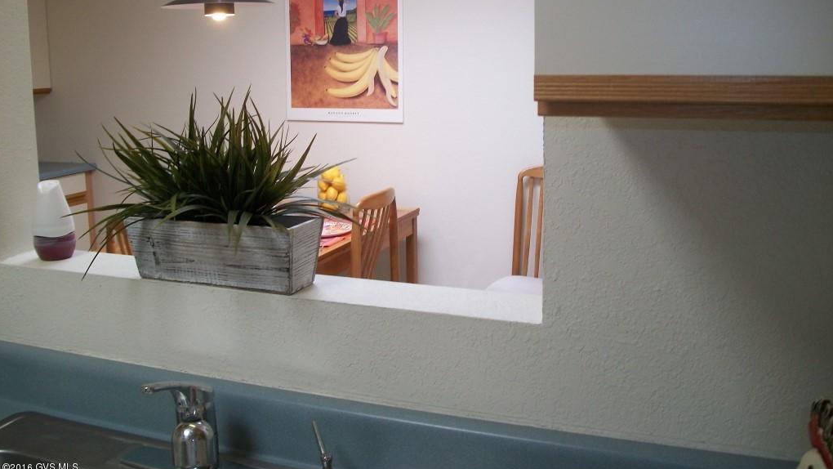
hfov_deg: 56.6
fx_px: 773
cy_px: 176
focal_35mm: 35
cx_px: 416
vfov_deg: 33.6
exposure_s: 1/60
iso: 80
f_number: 2.9
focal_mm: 5.7
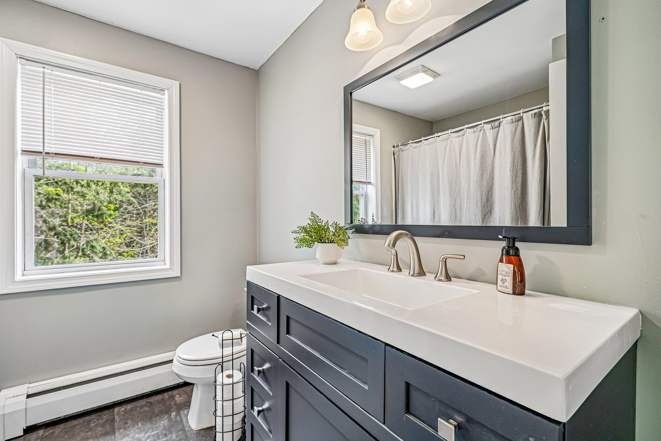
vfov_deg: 73.7
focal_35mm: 16
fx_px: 294
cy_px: 220
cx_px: 330
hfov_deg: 96.7
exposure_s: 1/13
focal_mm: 16
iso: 400
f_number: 8
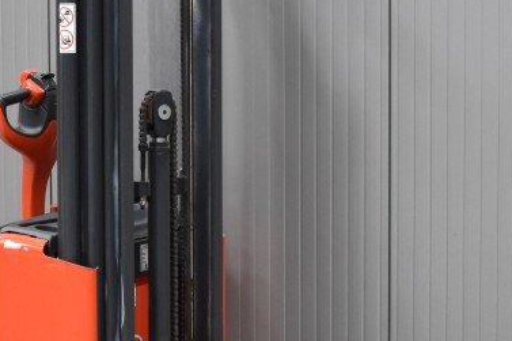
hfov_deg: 19.4
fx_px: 1493
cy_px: 178
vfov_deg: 13.0
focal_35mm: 105
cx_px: 213
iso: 1250
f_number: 4.5
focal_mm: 22
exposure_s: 1/50
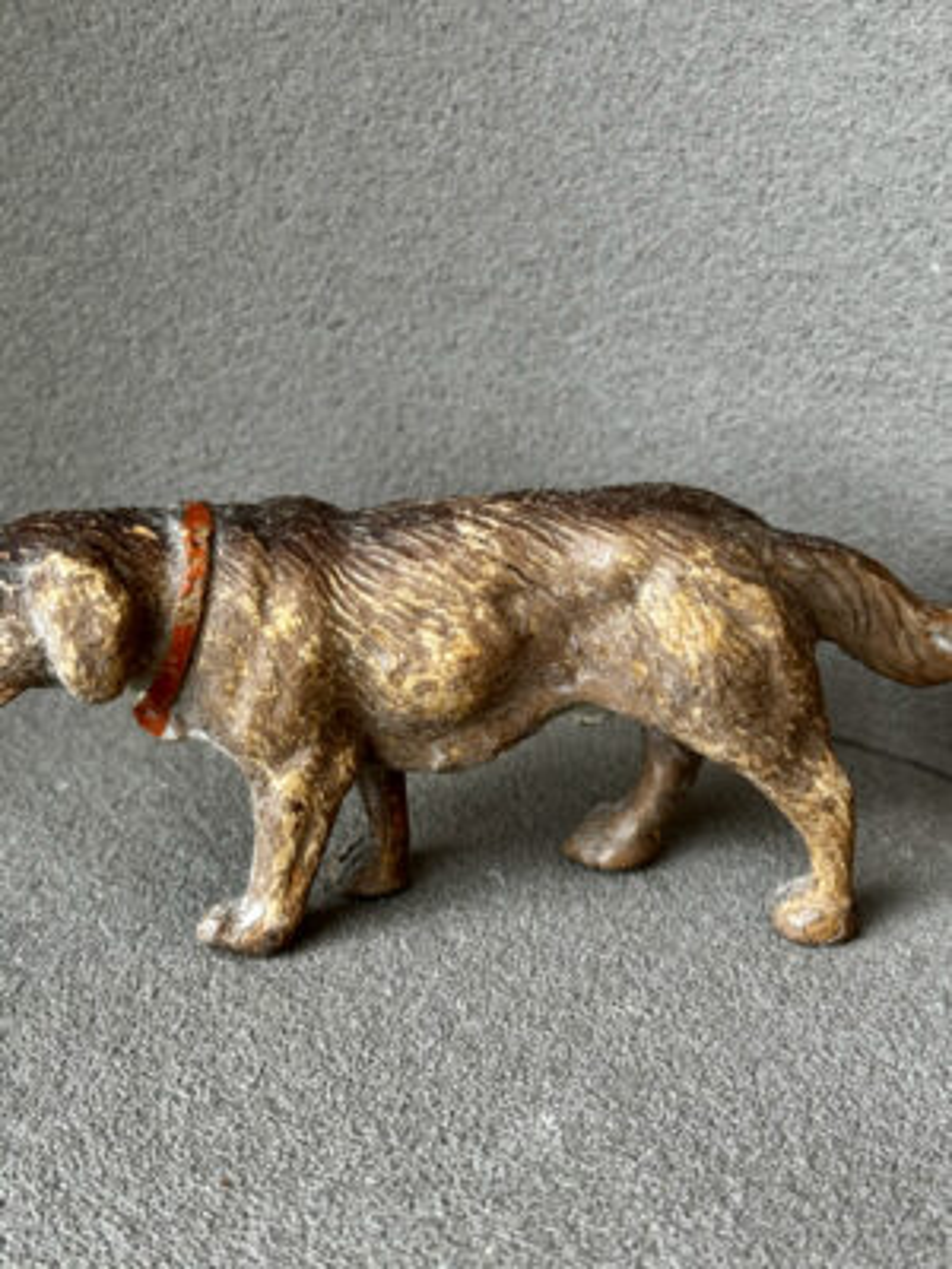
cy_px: 634
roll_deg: +0.3
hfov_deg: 30.3
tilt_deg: -22.1
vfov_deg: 39.7
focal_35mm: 48
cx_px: 476
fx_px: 1760
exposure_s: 1/121
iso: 64
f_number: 1.78
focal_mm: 6.76
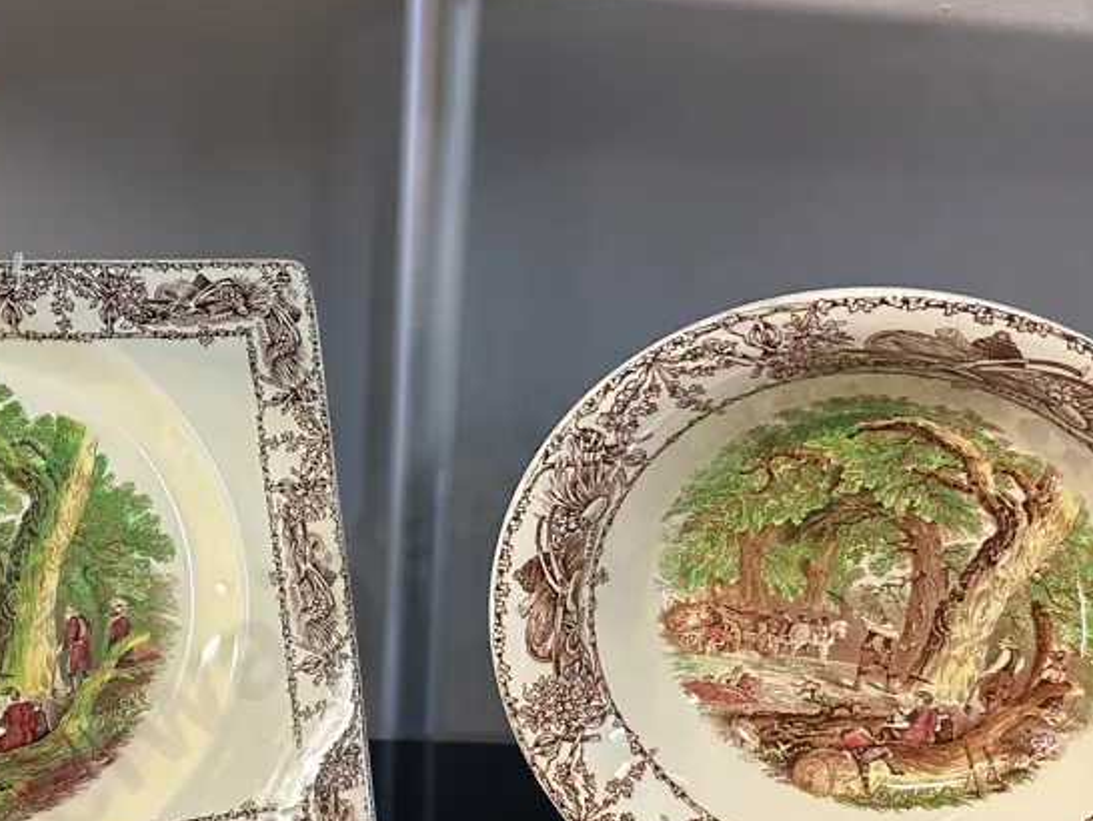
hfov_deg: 41.7
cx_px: 390
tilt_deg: -21.2
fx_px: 1421
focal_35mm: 45
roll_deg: -2.2
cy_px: 555
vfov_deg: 31.9
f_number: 1.78
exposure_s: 1/50
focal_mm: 6.86
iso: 200
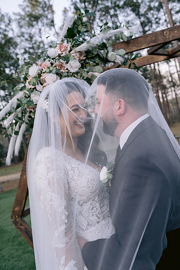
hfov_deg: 37.9
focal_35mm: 35
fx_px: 262
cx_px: 90
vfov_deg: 54.4
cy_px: 135
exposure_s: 1/125
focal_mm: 35
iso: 800
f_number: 4
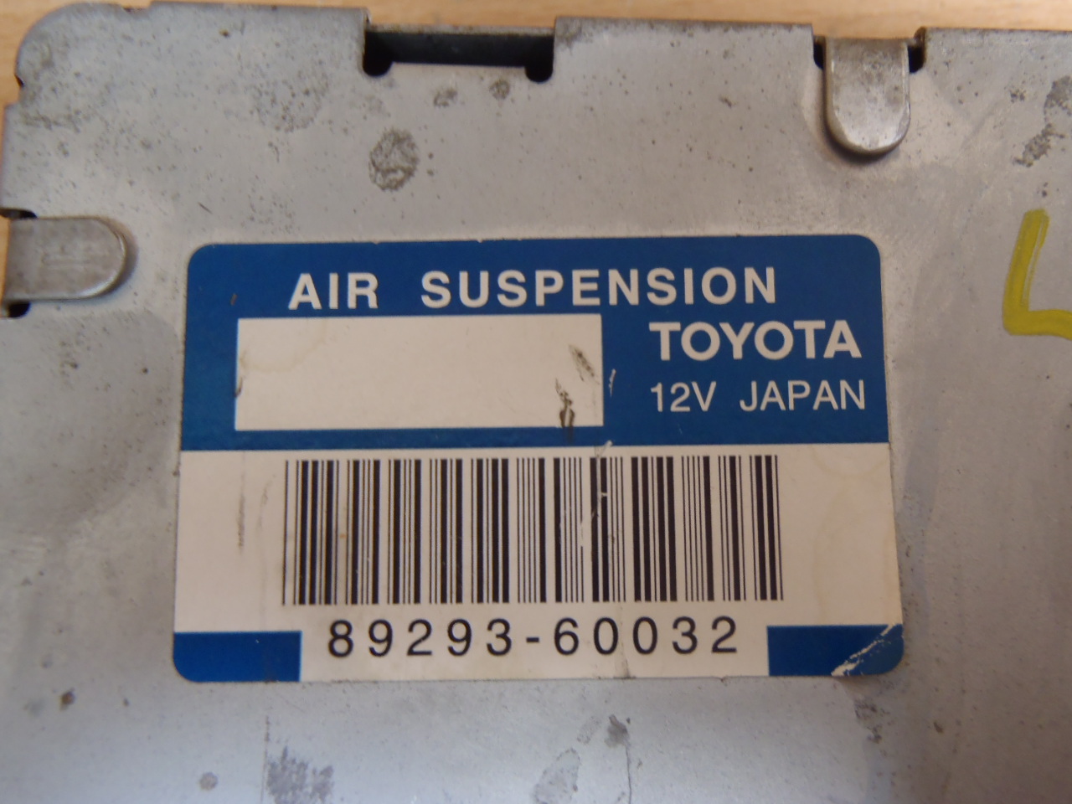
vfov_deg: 38.7
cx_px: 536
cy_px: 402
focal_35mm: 37
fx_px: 1146
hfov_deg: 50.1
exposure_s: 1/8
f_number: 4.7
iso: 200
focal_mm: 6.64
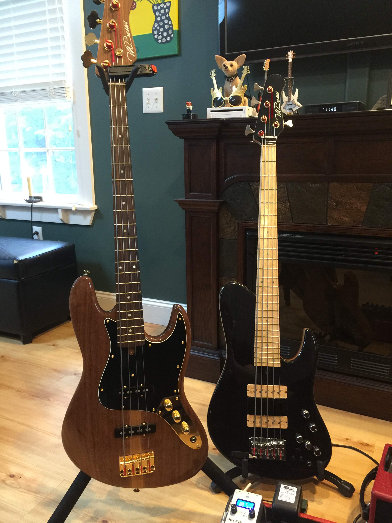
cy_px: 262
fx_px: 438
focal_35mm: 29
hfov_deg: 48.2
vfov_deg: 61.7
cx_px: 196
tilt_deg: -12.8
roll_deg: +0.0
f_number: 2.2
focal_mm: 4.15
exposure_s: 1/10
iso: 125
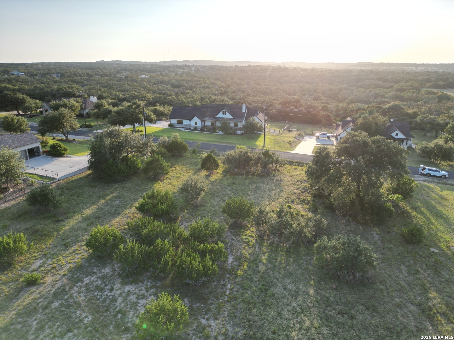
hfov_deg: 71.6
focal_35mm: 24
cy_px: 170
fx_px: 315
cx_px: 227
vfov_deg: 56.8
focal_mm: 6.72
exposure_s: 1/2000
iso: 110
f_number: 1.7
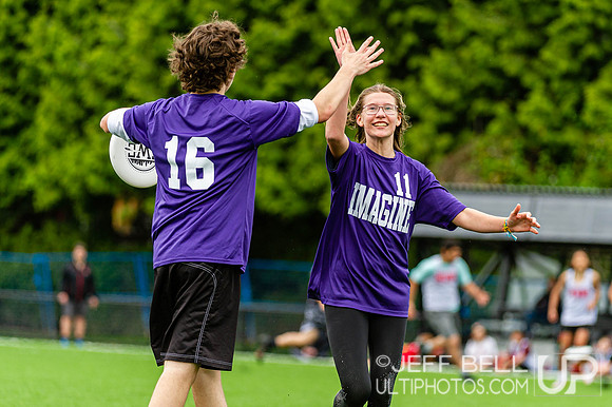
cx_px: 343
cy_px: 197
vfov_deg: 4.6
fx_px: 5045
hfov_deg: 6.9
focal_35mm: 297
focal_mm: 220
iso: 320
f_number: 4
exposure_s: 1/1000
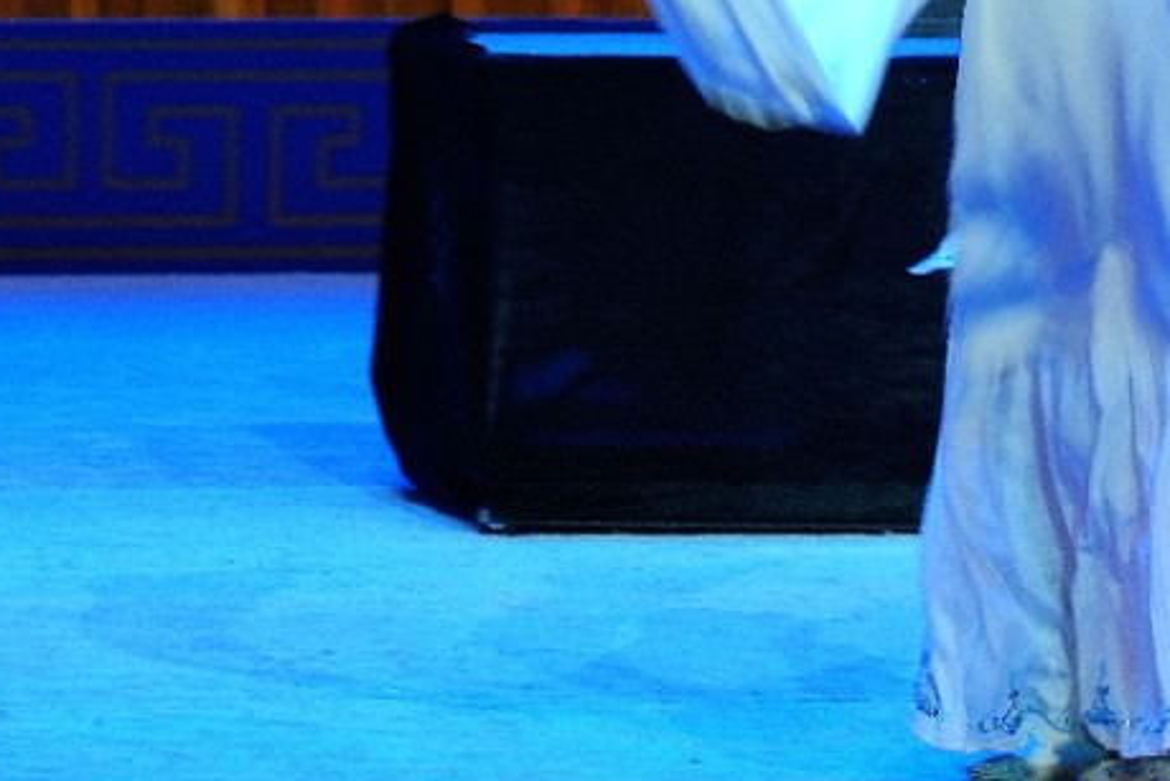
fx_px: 9785
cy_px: -220
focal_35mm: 301
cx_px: 895
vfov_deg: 4.6
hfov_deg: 6.8
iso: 320
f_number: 5.6
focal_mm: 99
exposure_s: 1/100
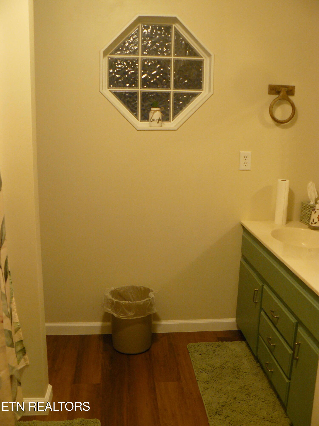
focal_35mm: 36
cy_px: 213
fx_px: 442
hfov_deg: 39.7
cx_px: 160
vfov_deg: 51.4
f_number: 2.8
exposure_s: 1/13
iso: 200
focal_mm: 6
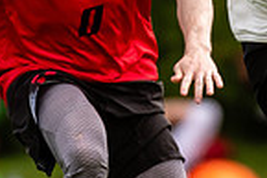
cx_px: 250
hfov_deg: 0.7
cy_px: -77
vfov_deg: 0.4
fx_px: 23482
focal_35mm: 3163
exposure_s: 1/1250
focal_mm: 400
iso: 320
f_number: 4
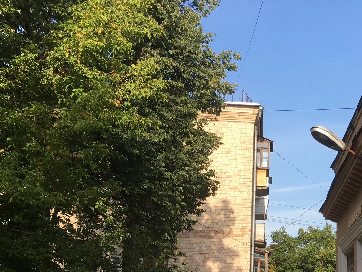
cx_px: 323
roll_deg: -0.7
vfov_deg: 22.7
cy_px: 275
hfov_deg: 29.9
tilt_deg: +7.5
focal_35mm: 62
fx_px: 648
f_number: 2.2
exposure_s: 1/785
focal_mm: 4.15
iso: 25
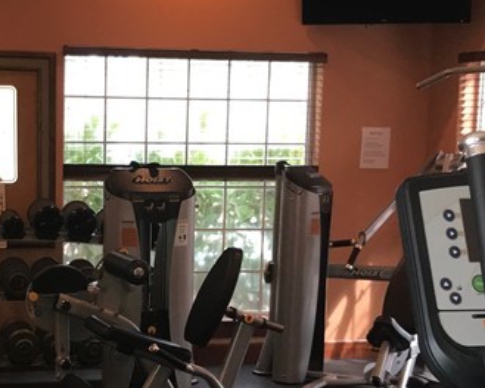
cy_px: 347
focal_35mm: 85
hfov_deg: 22.2
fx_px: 1220
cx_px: 105
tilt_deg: -9.5
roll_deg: -0.8
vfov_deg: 17.8
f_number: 1.8
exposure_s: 1/30
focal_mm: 3.99
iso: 80
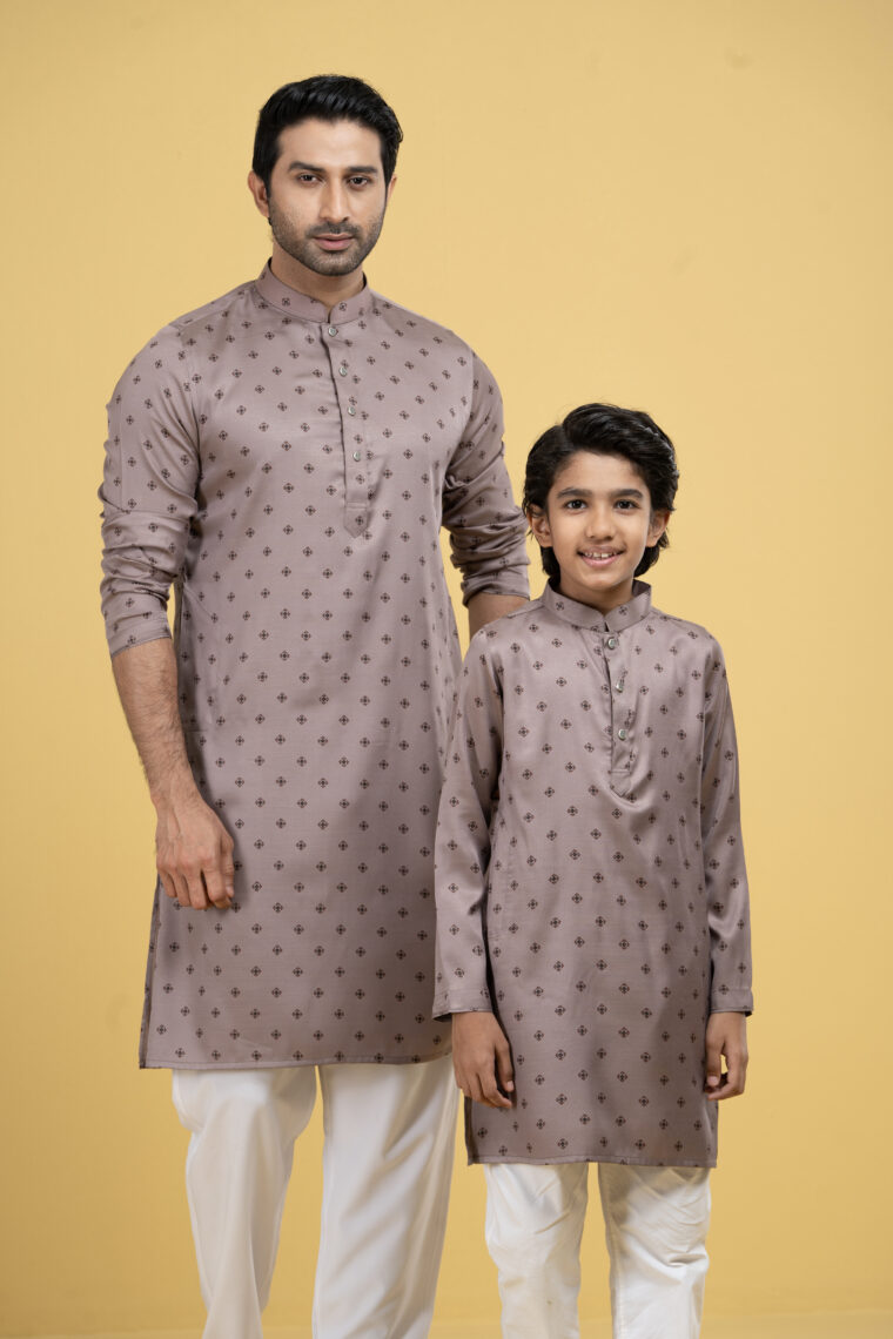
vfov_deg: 14.9
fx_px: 5134
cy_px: 670
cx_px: 446
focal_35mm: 138
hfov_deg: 9.9
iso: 160
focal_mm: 138
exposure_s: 1/125
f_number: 8
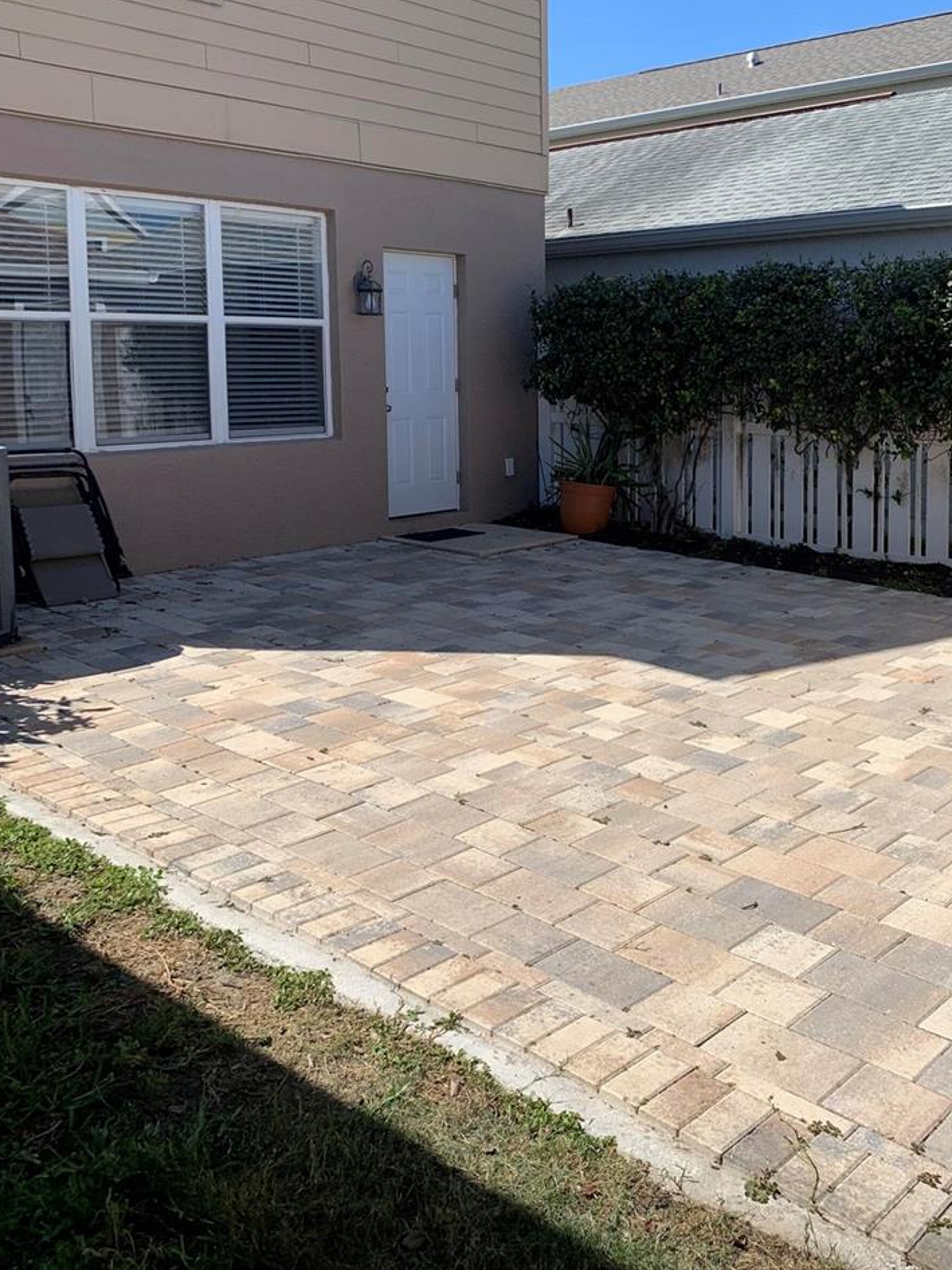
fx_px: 1210
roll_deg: +0.7
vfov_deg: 54.9
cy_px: 500
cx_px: 568
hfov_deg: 42.8
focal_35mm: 33
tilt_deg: -6.3
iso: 25
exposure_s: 1/2833
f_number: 1.8
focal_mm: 4.25
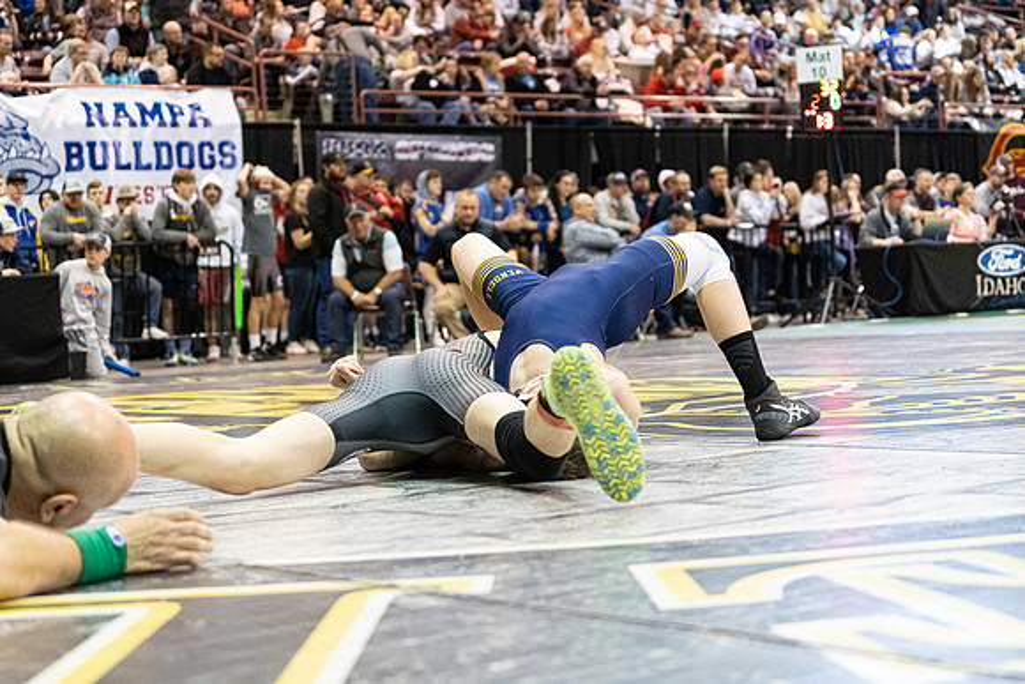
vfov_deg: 19.5
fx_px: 1993
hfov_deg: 28.8
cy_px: 342
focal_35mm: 70
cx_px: 512
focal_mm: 70
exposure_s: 1/500
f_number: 4
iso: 10000
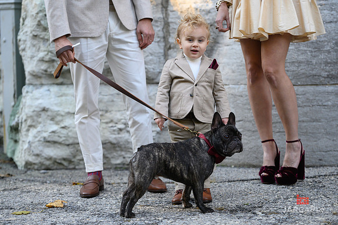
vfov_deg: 10.1
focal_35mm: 135
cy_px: 112
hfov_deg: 15.2
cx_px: 169
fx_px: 1267
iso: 1600
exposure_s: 1/1250
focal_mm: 135
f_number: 3.2
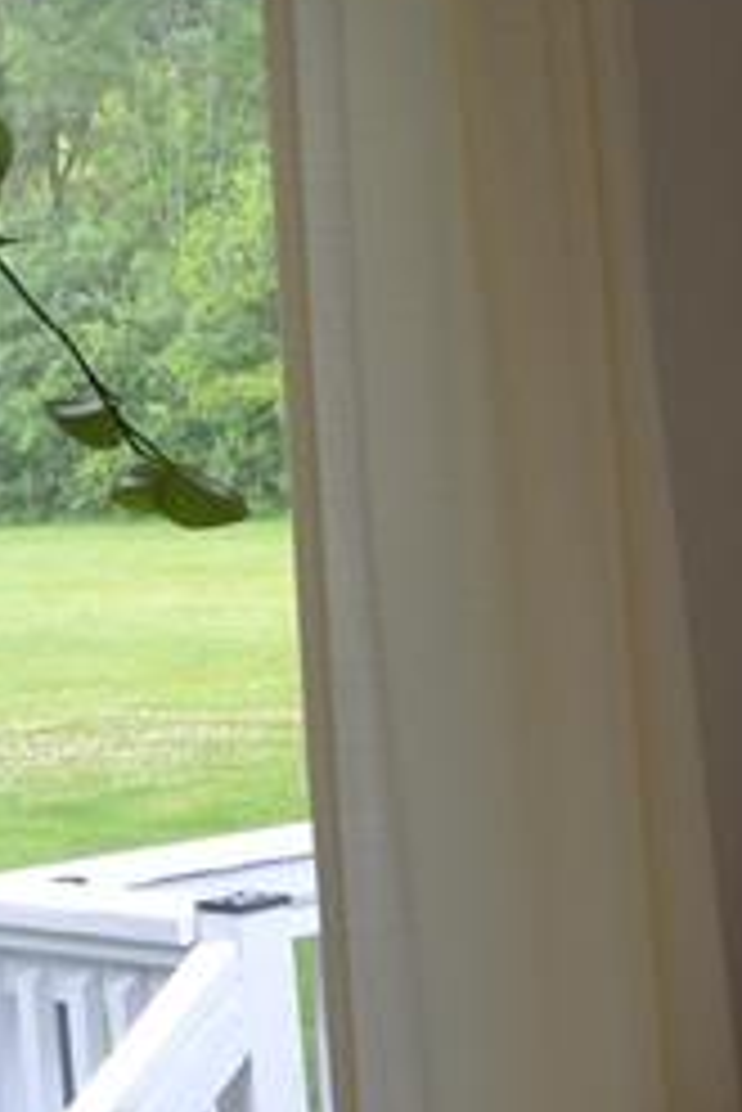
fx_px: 3458
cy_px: 819
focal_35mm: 112
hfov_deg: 11.7
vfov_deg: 18.1
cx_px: 1106
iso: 400
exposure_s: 1/80
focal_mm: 18
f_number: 4.5
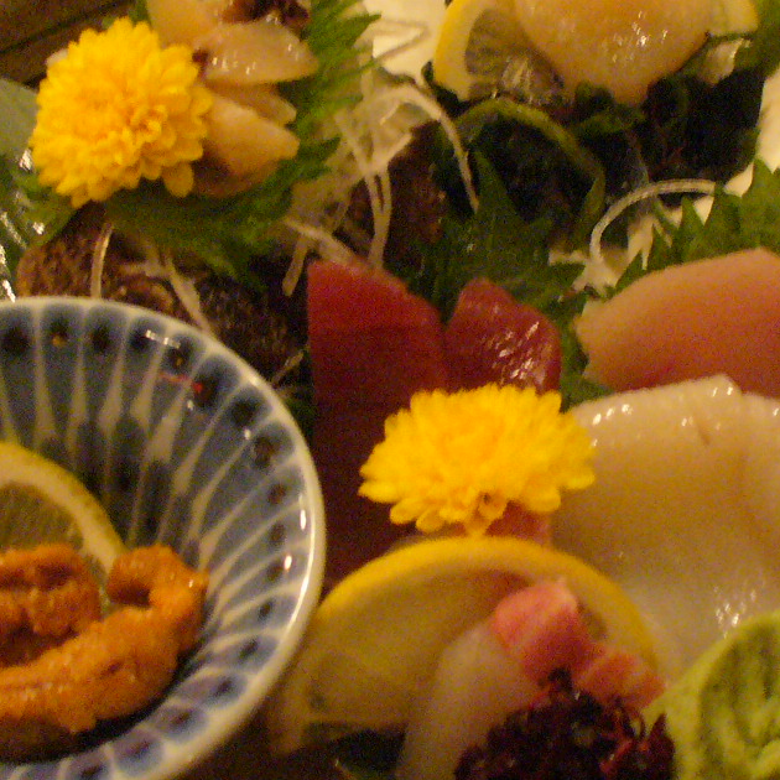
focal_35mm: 83
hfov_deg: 20.8
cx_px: 535
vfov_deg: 20.9
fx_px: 2116
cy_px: 327
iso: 400
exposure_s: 1/10
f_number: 2.8
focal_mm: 6.1
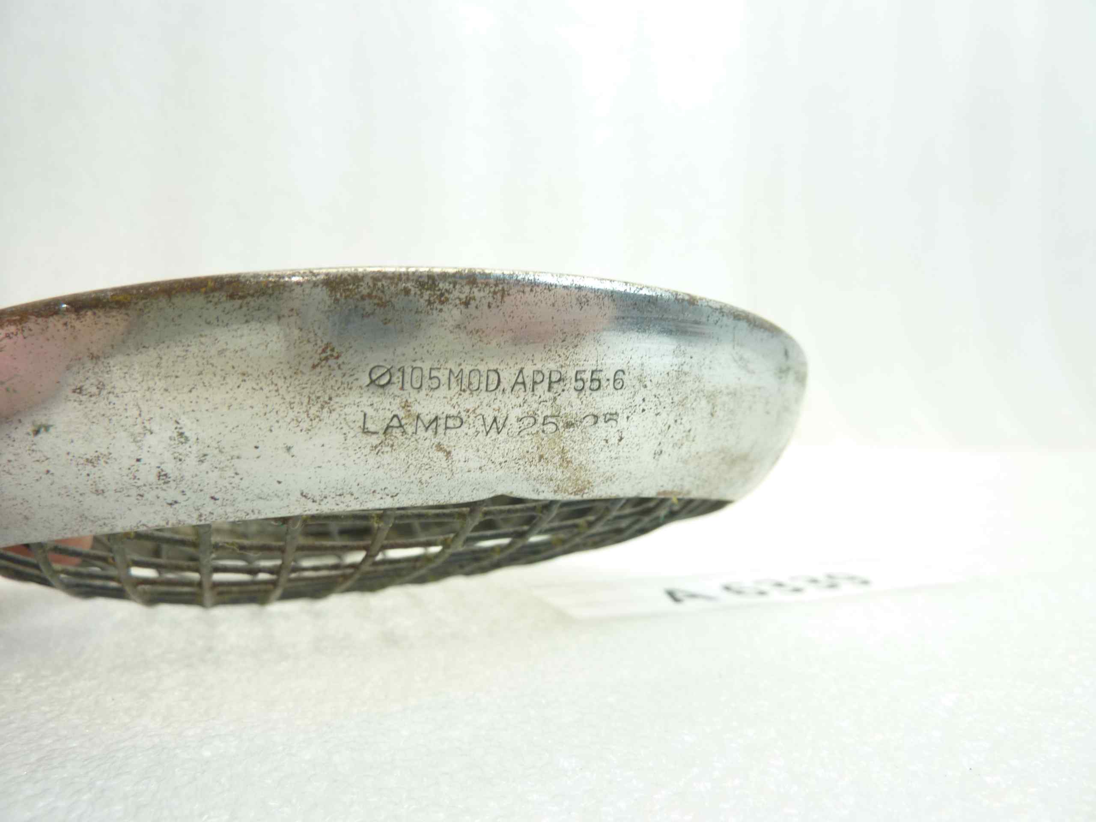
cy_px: 411
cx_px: 548
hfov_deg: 69.4
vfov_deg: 54.9
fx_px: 792
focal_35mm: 25
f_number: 3.3
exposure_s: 1/15
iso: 80
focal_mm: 4.1
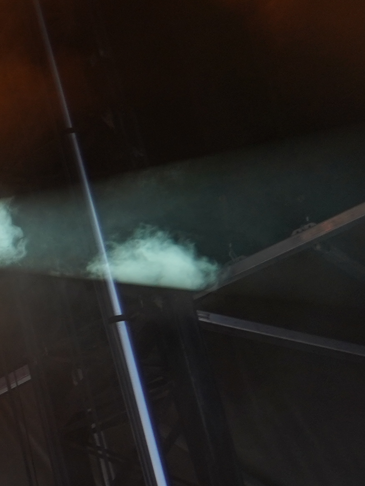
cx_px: -761
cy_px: 386
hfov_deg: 9.5
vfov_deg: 16.4
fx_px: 1672
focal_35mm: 119
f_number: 4
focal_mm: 24
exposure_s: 1/60
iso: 250
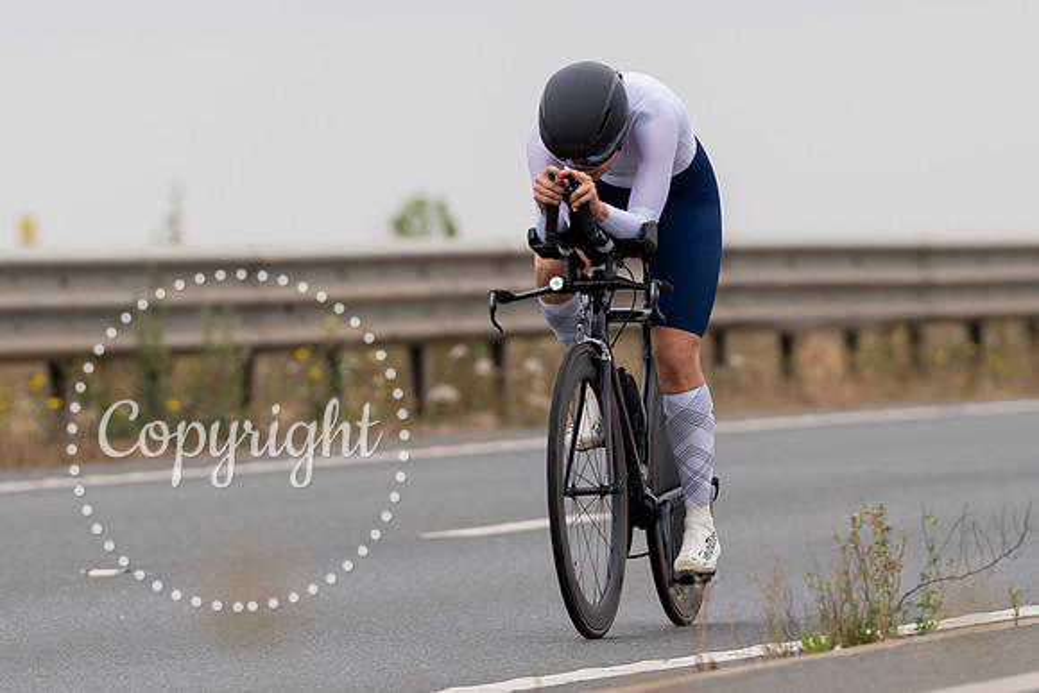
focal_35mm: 461
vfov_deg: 3.0
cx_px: 576
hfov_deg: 4.5
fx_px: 13295
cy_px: 336
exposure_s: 1/800
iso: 100
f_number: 3.5
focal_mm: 200
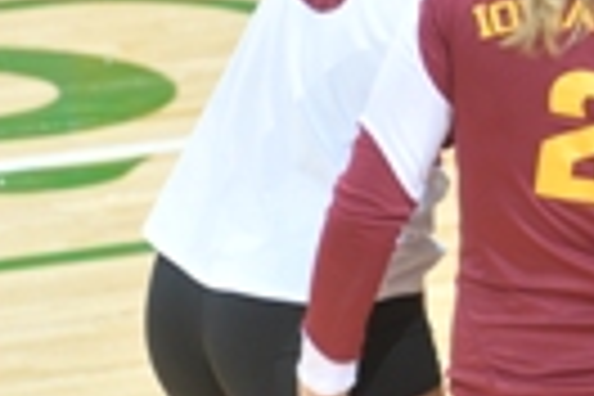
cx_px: 792
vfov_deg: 0.8
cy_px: -72
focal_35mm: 1761
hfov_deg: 1.2
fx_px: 29054
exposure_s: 1/250
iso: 250
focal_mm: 300
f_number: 4.5
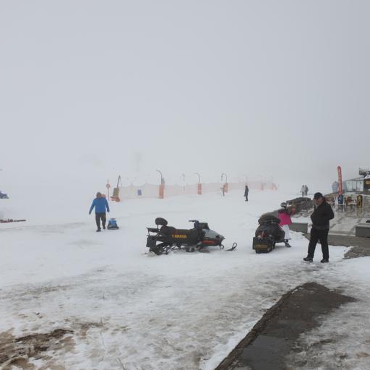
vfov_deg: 52.5
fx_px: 375
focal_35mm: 31
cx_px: 215
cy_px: 185
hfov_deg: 52.3
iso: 50
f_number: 2.4
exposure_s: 1/6993
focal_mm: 4.3
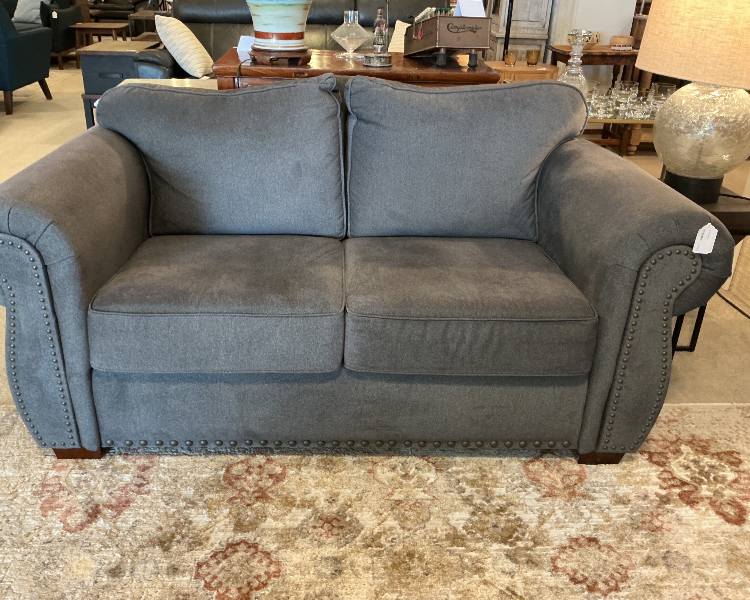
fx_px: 688
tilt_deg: -26.2
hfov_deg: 57.1
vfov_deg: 47.1
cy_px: 296
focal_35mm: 31
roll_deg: -1.1
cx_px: 345
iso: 250
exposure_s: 1/40
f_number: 1.8
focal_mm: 3
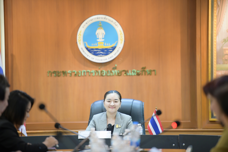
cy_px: 76
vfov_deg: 6.9
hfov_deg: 10.3
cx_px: 114
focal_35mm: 200
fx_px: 1267
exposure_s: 1/100
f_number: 2.8
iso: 1250
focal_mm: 200
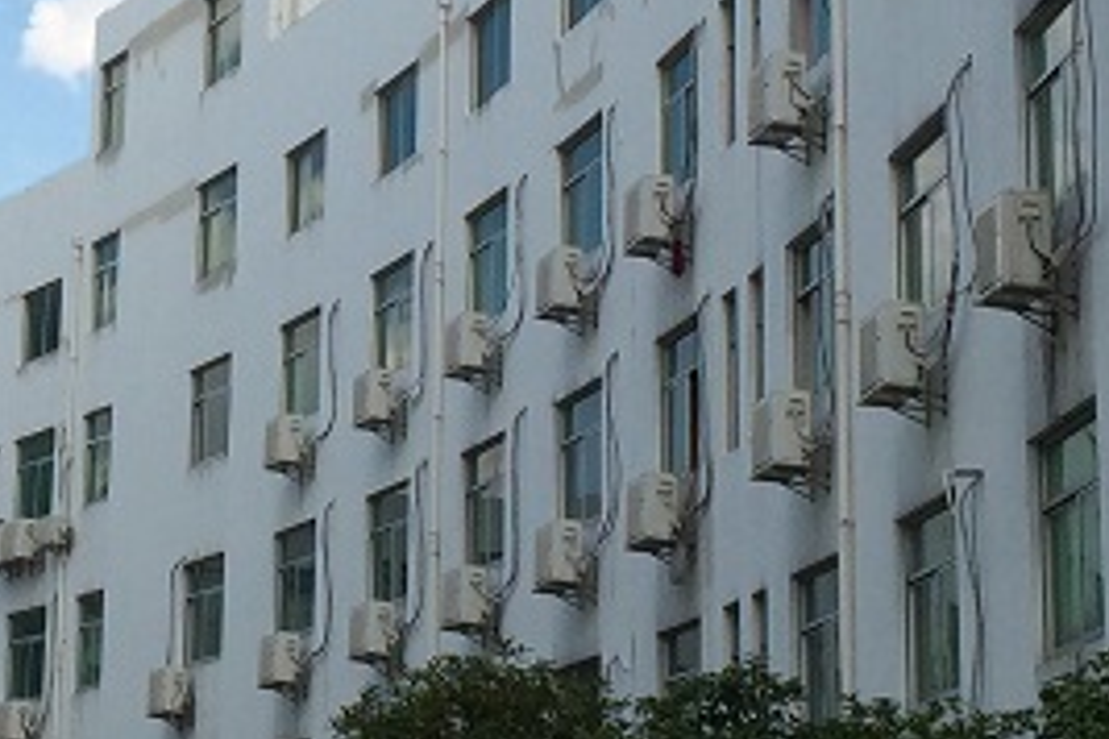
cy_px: 54
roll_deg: -0.8
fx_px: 3481
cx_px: 8
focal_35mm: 113
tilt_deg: +13.8
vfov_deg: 12.0
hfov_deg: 17.7
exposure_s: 1/1642
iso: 32
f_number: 2.2
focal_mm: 4.15
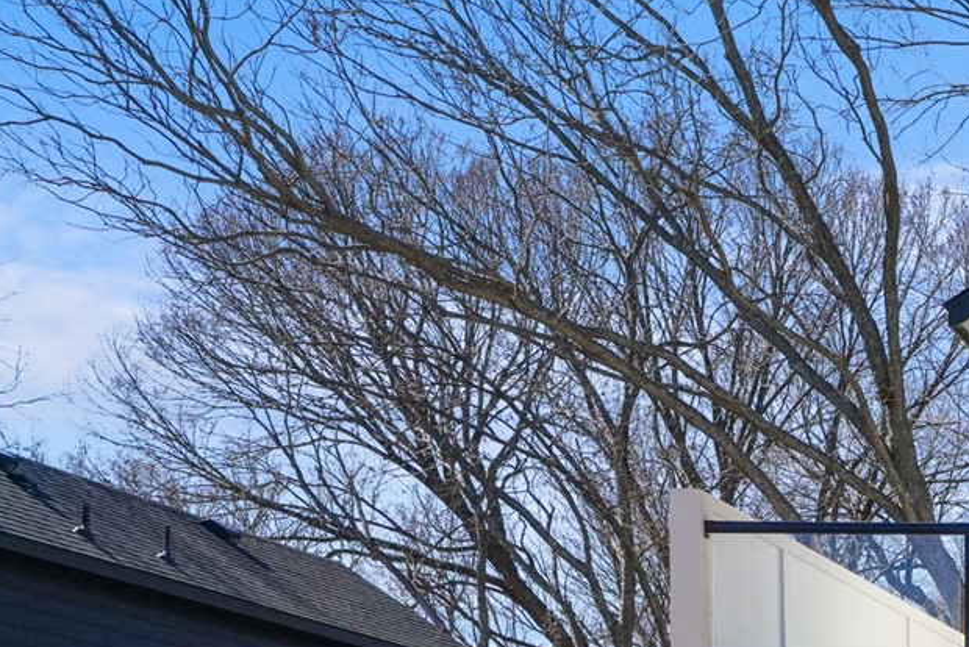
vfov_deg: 15.1
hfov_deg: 19.3
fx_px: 2262
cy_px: 952
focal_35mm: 84
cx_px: 1659
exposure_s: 1/1250
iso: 640
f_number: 9
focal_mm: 24
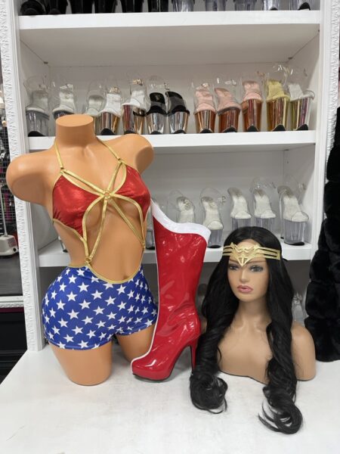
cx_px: 170
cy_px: 227
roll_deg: +1.4
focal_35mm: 26
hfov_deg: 53.1
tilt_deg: -8.9
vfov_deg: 67.3
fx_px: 340
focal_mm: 5.1
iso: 160
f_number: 1.6
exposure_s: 1/60
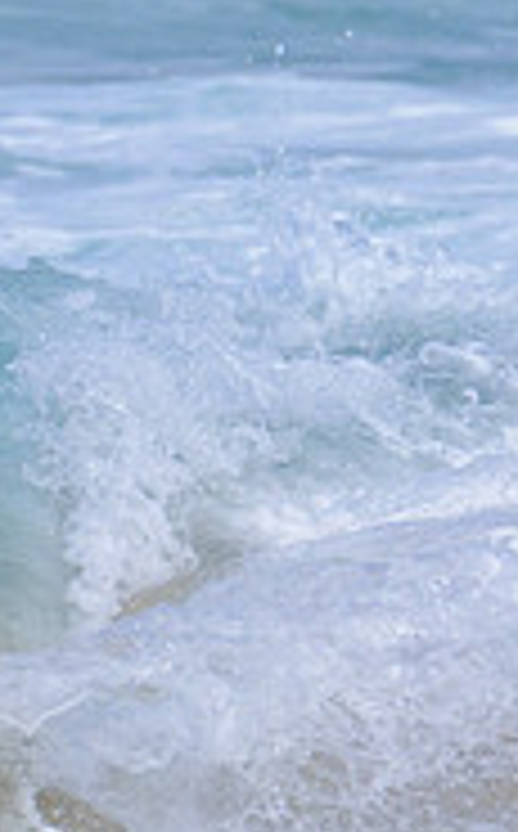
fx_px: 54966
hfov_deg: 0.5
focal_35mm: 2424
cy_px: 341
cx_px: -118
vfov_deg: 0.9
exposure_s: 1/2000
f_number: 11
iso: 640
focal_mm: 560
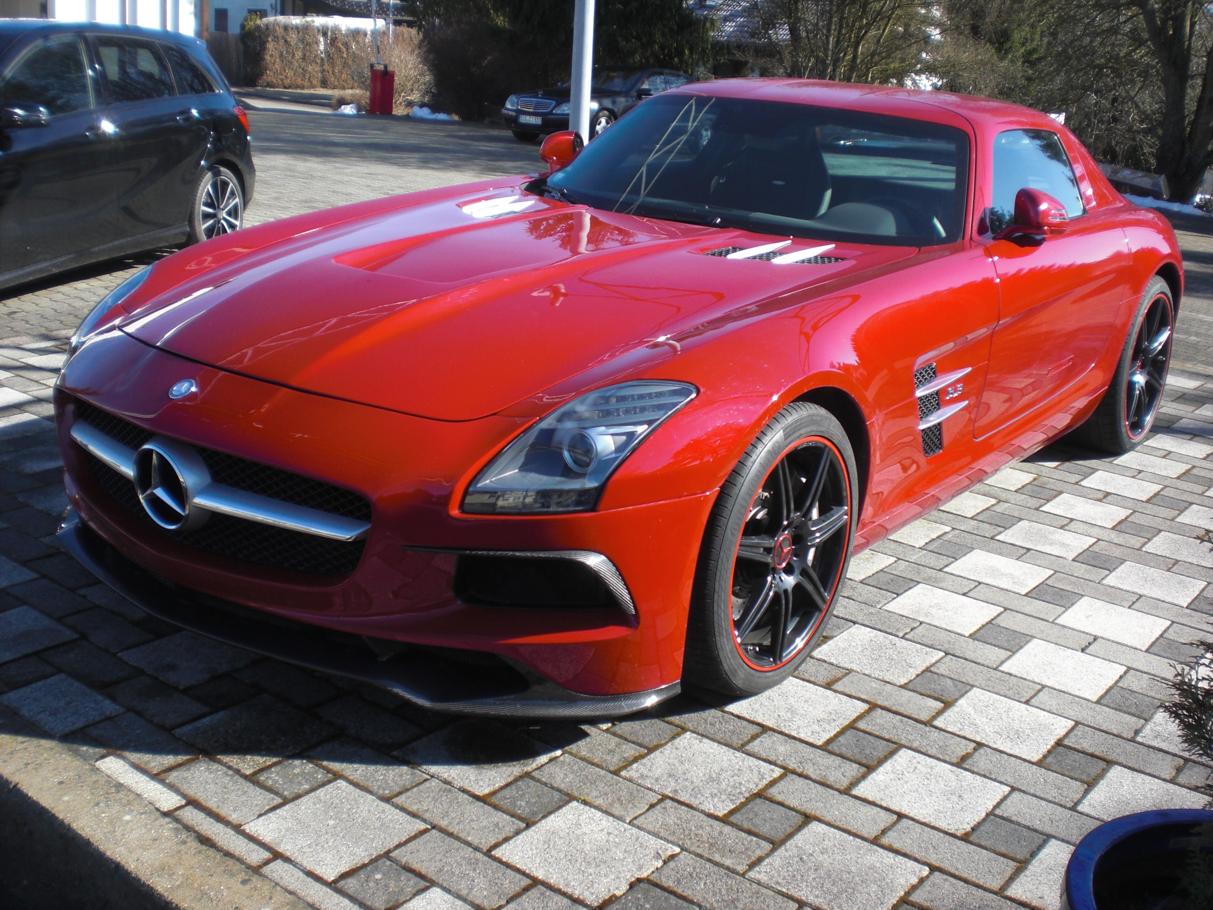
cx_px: 606
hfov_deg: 49.0
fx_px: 1332
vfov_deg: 37.7
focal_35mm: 38
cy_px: 455
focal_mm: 6.3
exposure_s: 1/500
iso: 64
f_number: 3.1
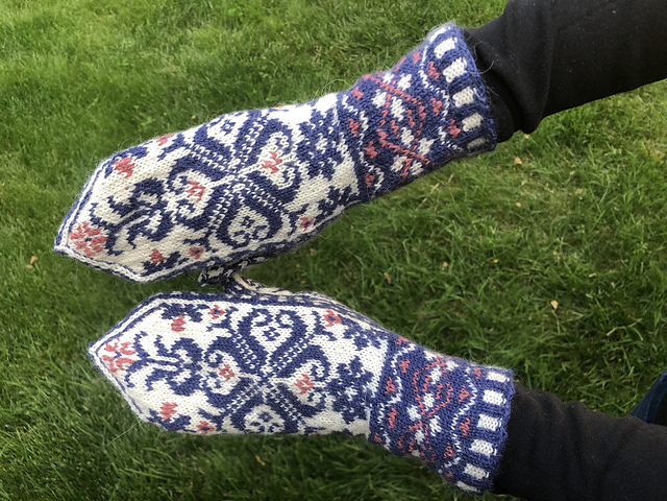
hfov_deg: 63.4
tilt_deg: -46.0
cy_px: 250
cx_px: 334
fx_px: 540
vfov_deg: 49.7
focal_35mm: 28
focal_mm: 3.99
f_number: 1.8
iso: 40
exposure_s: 1/24
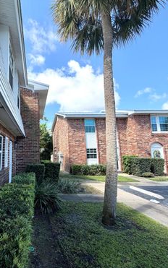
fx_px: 146
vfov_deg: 85.1
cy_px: 133
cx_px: 35
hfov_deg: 55.8
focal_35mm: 20
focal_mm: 2.22
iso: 40
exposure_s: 1/514
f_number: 2.2
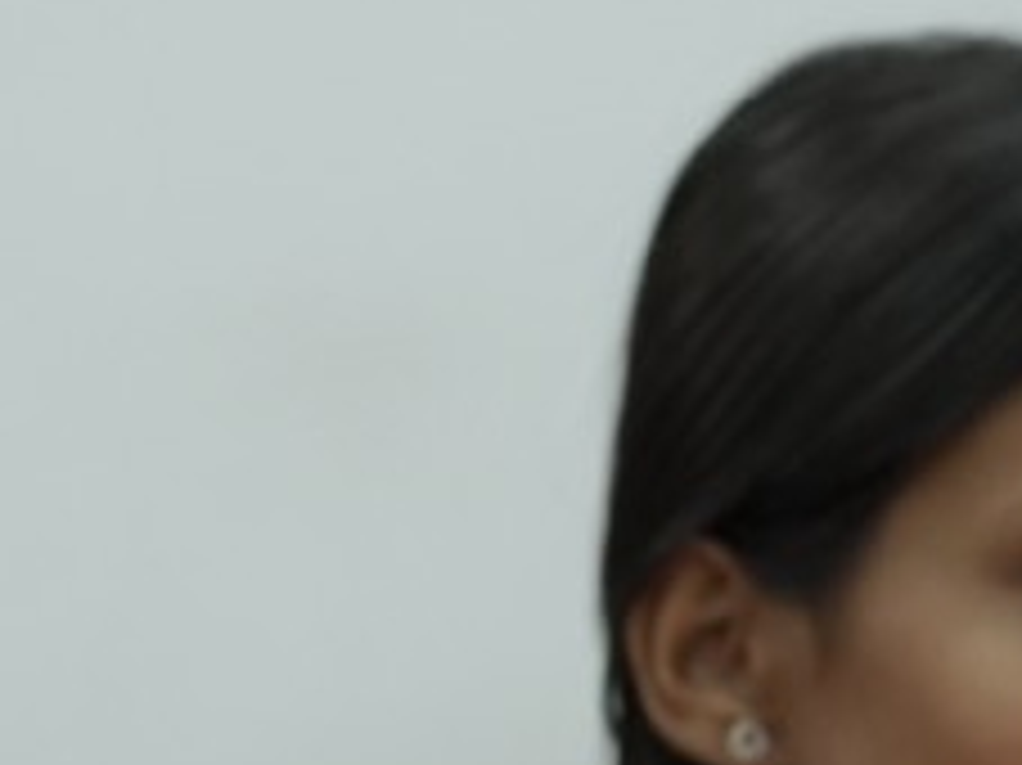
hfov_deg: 8.4
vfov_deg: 6.2
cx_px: 576
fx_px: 6993
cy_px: 999
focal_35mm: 237
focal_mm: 35
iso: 1600
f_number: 4
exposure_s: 1/125
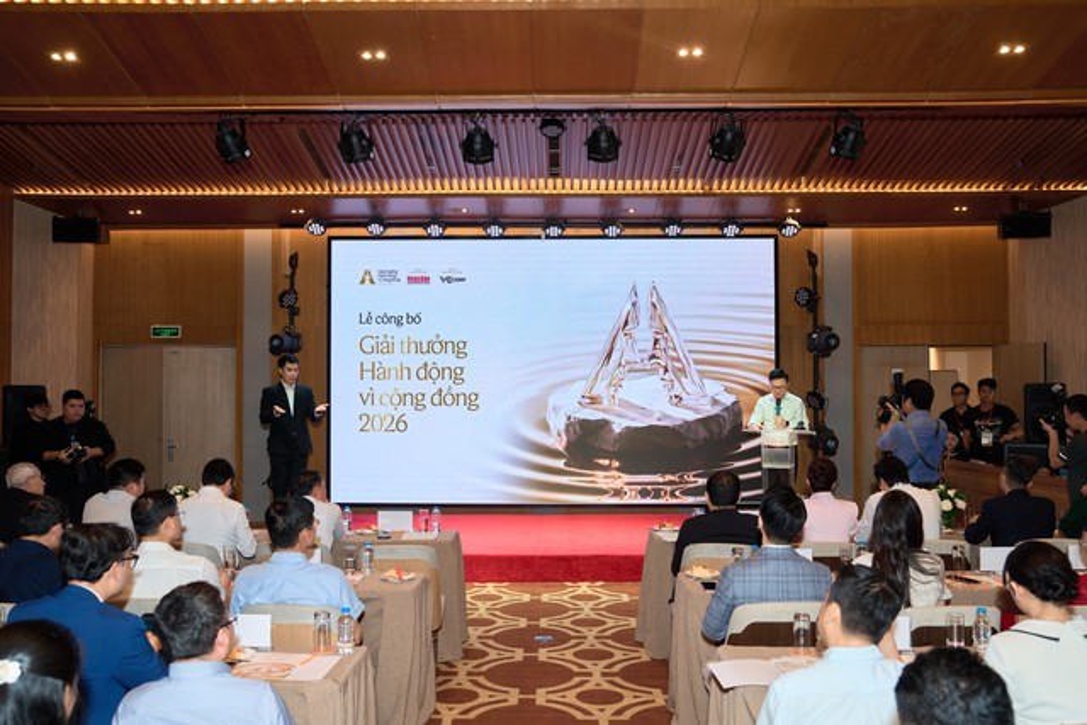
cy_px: 362
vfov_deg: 43.6
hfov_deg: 61.9
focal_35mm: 30
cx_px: 544
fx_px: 906
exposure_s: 1/100
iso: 400
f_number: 4
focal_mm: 30
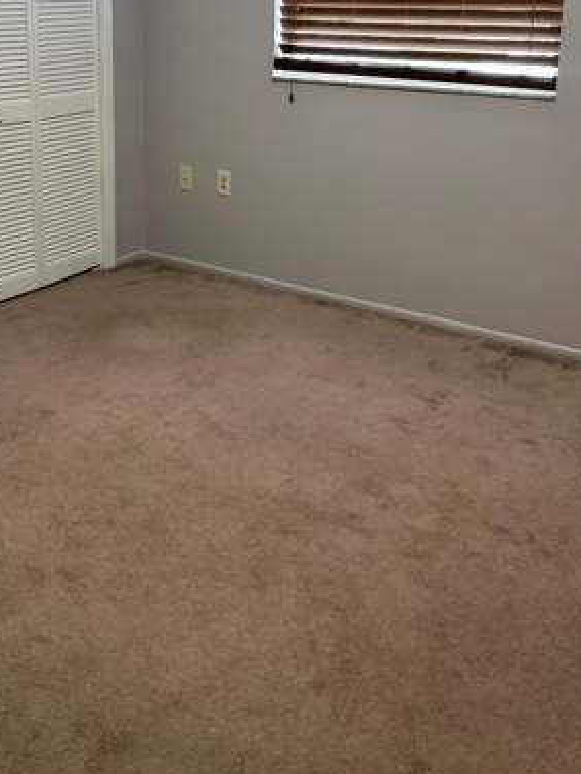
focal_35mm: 44
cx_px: 182
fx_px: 984
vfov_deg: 41.4
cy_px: 178
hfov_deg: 32.6
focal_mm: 5.96
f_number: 1.6
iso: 250
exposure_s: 1/60
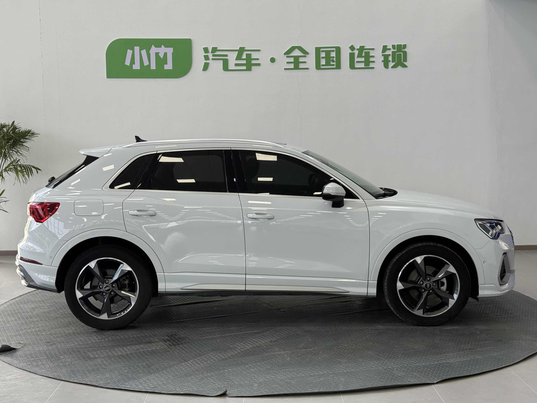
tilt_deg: -3.7
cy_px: 202
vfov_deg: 30.3
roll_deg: +0.1
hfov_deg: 39.7
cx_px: 268
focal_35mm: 48
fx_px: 745
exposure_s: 1/229
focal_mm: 6.76
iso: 80
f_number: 1.78
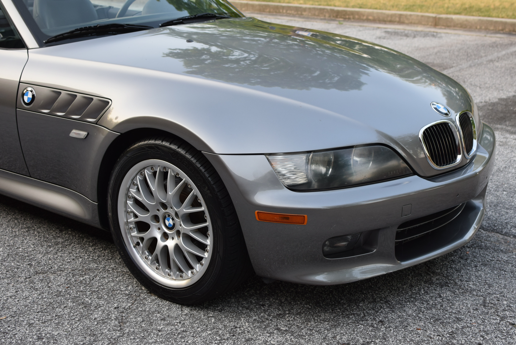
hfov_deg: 37.8
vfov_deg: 25.8
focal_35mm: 52
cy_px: 172
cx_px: 258
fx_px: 753
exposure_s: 1/100
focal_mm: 35
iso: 400
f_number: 5
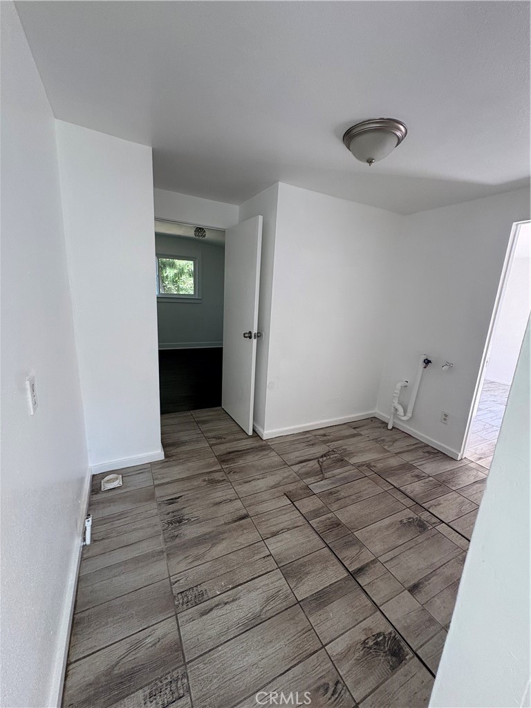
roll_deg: -4.0
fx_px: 286
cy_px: 354
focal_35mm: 14
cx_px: 266
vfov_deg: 102.1
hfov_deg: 85.7
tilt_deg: -13.1
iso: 200
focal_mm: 2.22
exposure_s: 1/99
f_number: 2.2
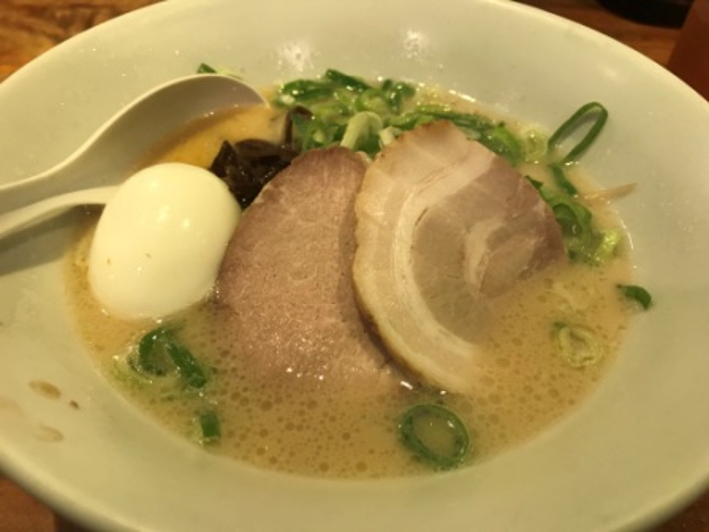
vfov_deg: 49.7
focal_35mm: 28
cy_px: 266
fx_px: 573
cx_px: 354
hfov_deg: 63.4
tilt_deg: -46.5
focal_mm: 3.99
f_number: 1.8
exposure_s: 1/30
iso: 40
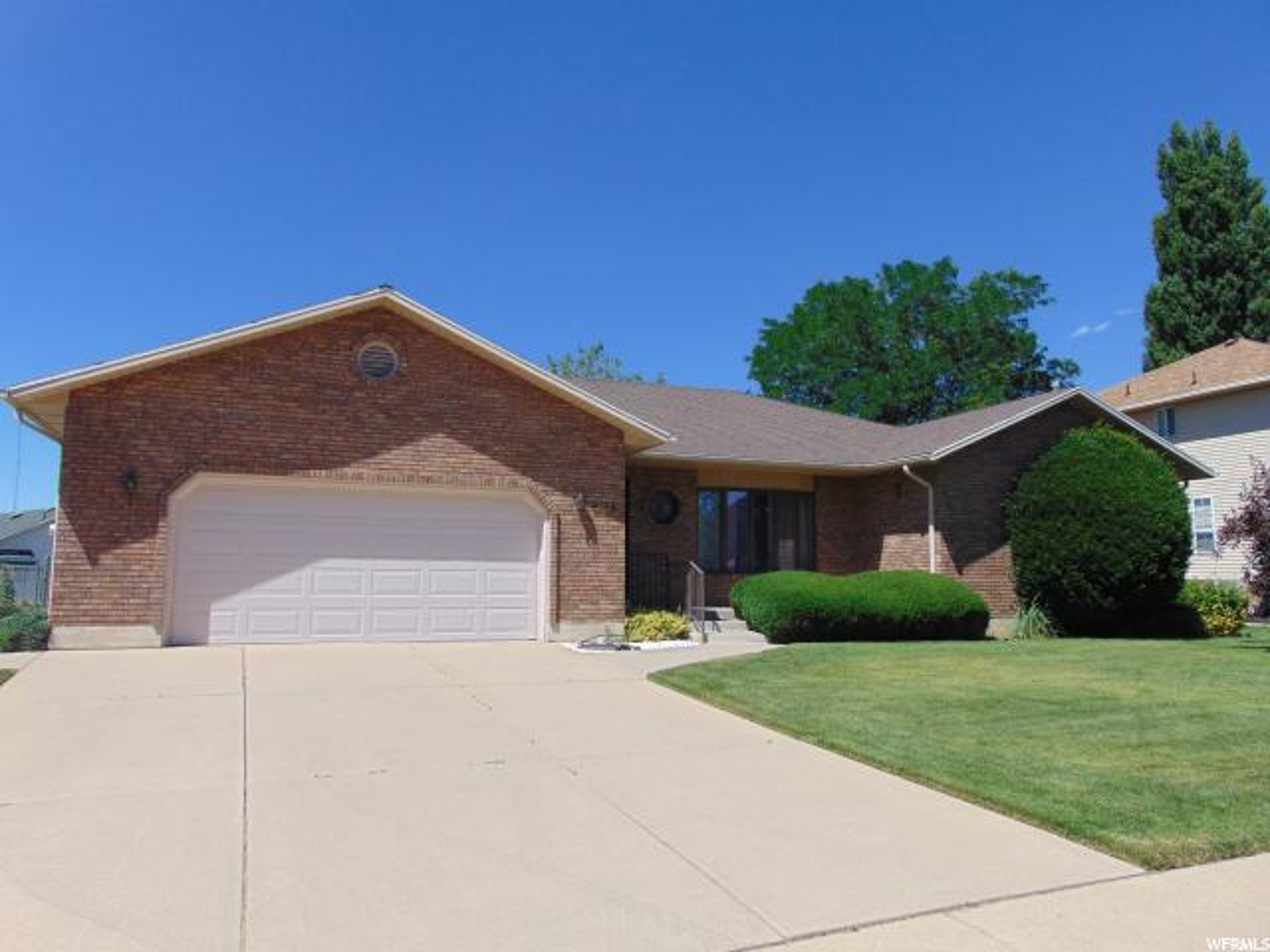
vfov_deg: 54.9
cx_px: 635
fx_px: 917
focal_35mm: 25
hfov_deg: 69.4
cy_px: 476
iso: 80
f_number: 7.7
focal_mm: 4.5
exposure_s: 1/250
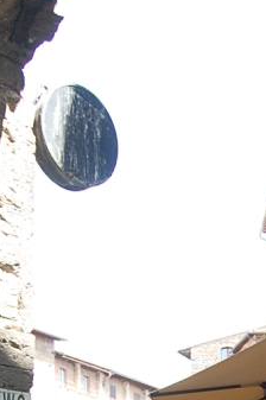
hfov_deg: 12.7
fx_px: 1177
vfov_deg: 18.3
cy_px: 477
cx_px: 276
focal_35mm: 106
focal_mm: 24
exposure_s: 1/100
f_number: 9
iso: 400
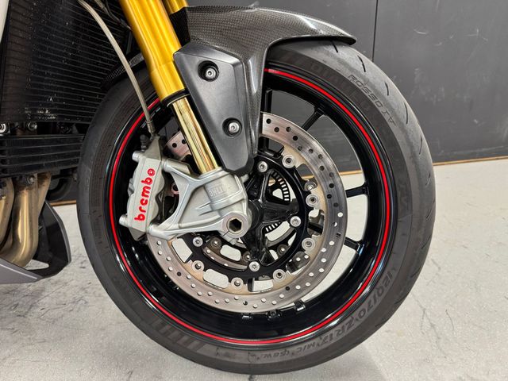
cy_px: 190
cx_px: 254
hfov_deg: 71.6
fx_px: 352
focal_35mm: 24
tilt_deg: -21.8
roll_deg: +2.2
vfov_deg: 56.8
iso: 320
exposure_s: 1/50
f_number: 1.78
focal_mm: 6.76
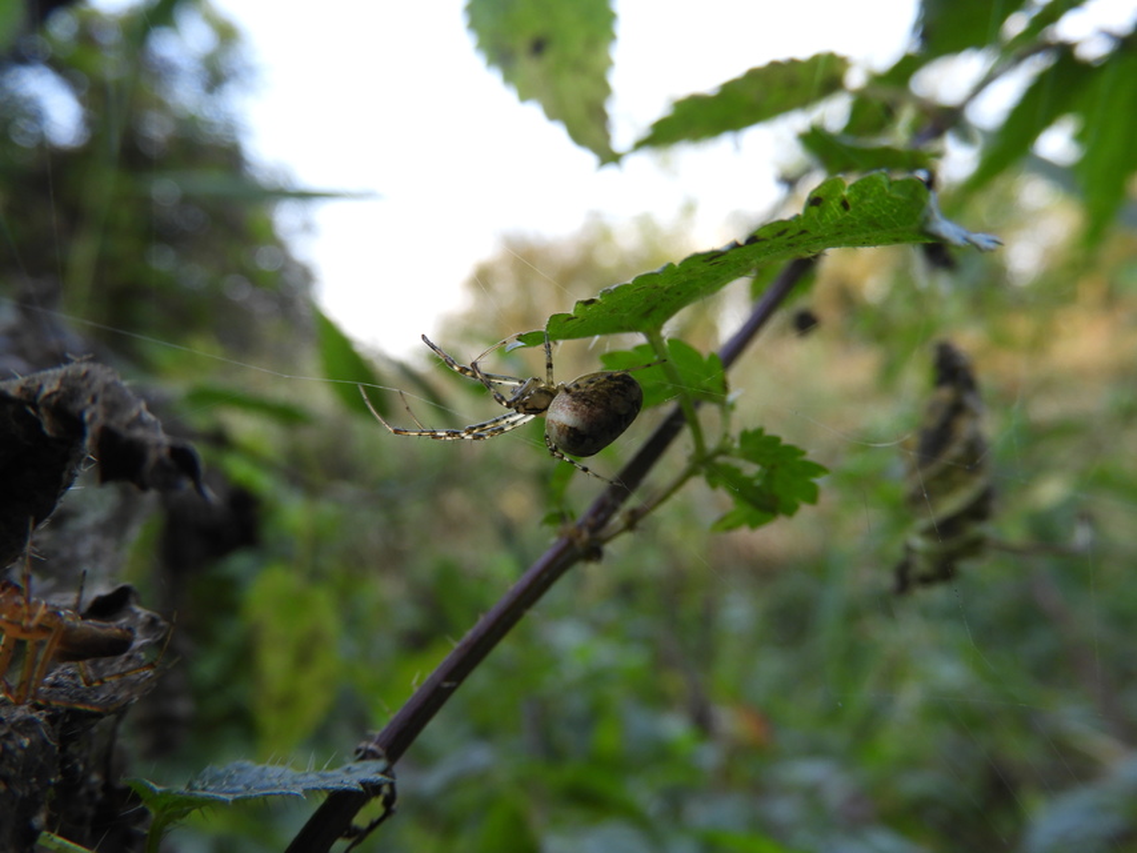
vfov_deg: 46.8
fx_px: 986
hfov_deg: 60.0
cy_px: 426
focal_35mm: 30
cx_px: 568
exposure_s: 1/80
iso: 100
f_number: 3.5
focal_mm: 5.4
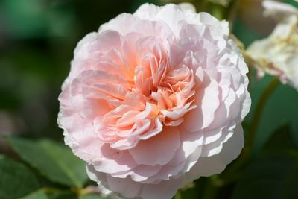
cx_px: 149
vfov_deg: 13.7
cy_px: 100
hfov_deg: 20.4
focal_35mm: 100
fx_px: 828
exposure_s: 1/500
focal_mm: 100
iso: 100
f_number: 9
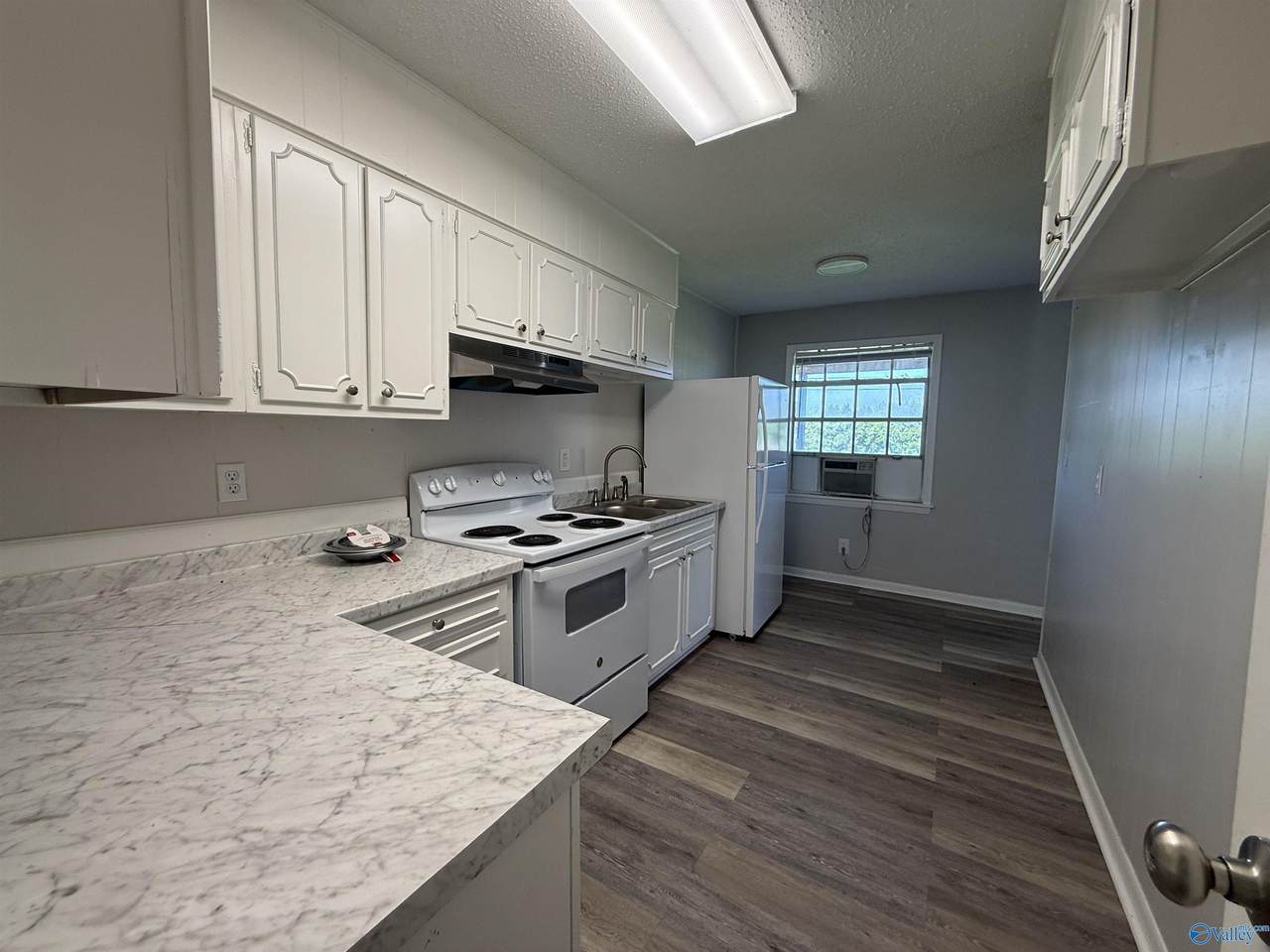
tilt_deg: -5.6
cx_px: 635
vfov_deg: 85.7
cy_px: 476
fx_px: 514
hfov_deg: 102.1
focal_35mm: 14
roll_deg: -1.0
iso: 100
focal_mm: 2.22
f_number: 2.2
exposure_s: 1/120
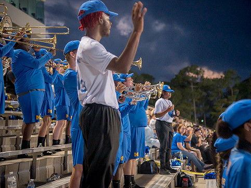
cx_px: 142
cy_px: 89
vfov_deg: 16.4
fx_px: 652
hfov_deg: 21.8
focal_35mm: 90
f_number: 4
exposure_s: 1/200
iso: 2000
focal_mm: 78
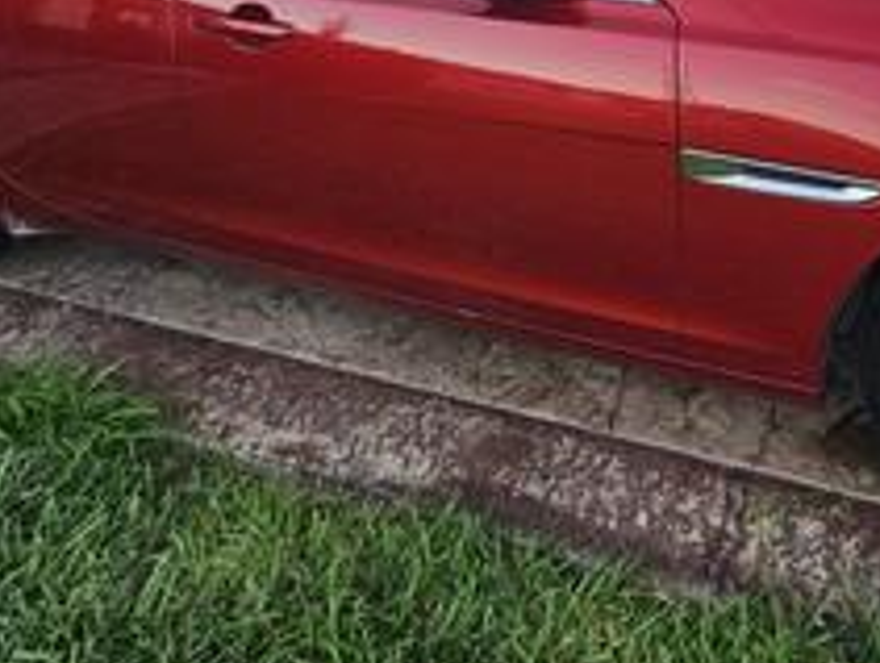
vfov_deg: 37.4
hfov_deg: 55.9
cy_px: -83
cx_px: 642
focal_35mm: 31
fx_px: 789
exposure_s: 1/138
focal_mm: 2.2
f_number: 2.2
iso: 50
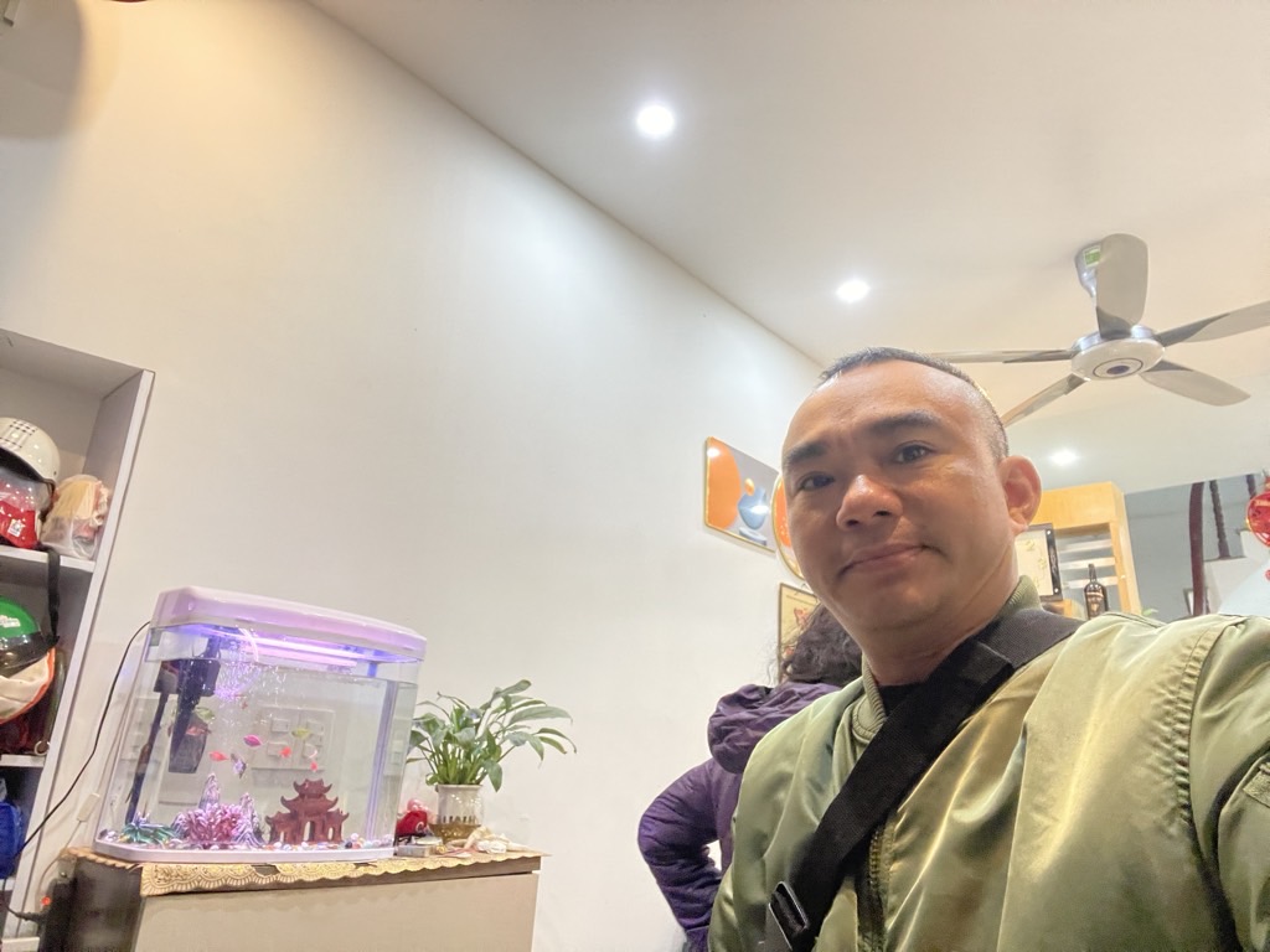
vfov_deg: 58.9
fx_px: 844
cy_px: 476
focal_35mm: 23
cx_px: 635
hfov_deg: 73.9
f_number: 2.2
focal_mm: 2.71
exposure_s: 1/50
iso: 250
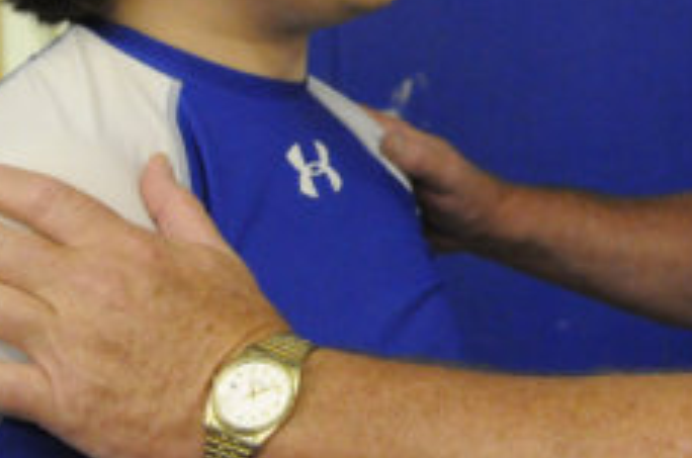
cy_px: -27
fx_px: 1669
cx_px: 622
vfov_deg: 15.3
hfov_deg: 22.8
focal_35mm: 87
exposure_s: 1/125
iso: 3200
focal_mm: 22
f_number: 5
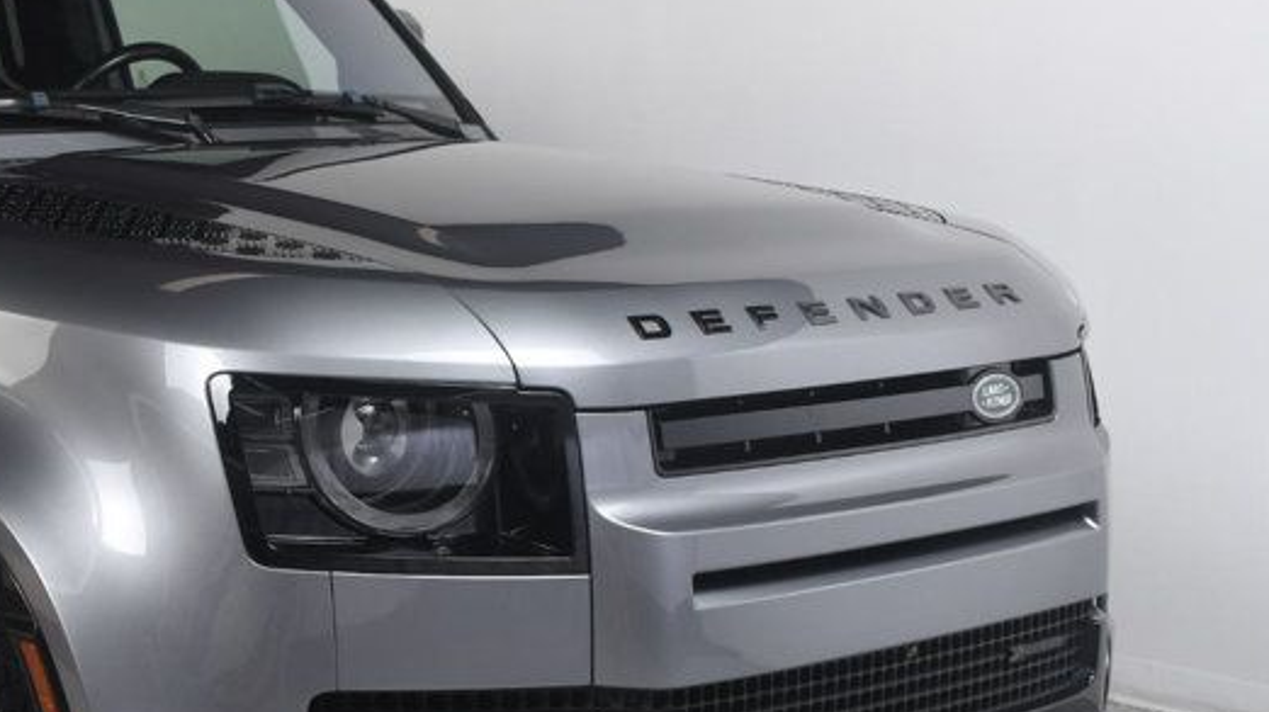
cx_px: 44
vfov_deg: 16.3
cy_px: 447
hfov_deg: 27.2
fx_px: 2489
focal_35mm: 74
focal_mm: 24
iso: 100
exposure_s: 1/160
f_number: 8
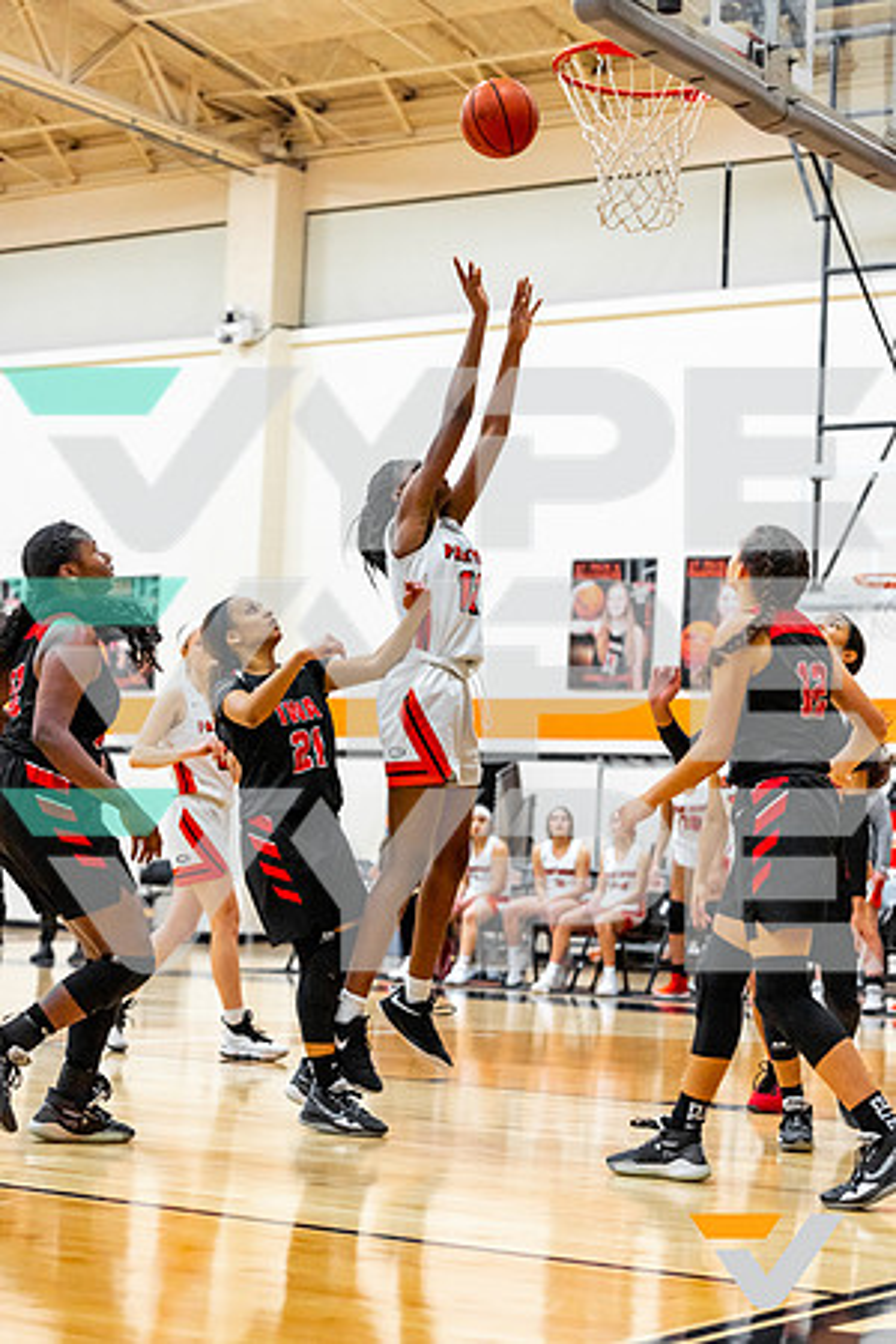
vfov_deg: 28.8
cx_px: 448
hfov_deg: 19.5
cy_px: 672
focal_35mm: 70
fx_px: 2613
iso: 2000
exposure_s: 1/1250
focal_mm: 70
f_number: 2.8
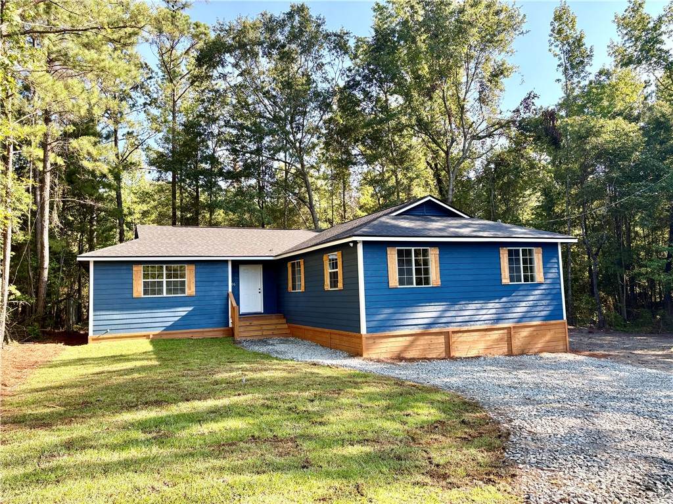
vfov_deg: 53.1
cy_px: 252
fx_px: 505
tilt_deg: +5.9
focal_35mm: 26
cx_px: 336
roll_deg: +2.1
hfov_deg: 67.3
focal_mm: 5.96
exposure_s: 1/647
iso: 64
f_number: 1.6
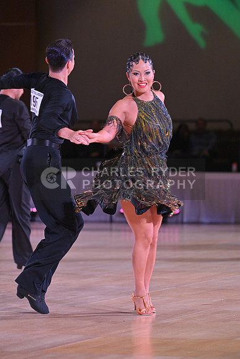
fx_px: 1999
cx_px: 120
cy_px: 180
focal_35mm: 200
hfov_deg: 6.9
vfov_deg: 10.3
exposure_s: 1/400
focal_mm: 200
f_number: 5
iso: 4000
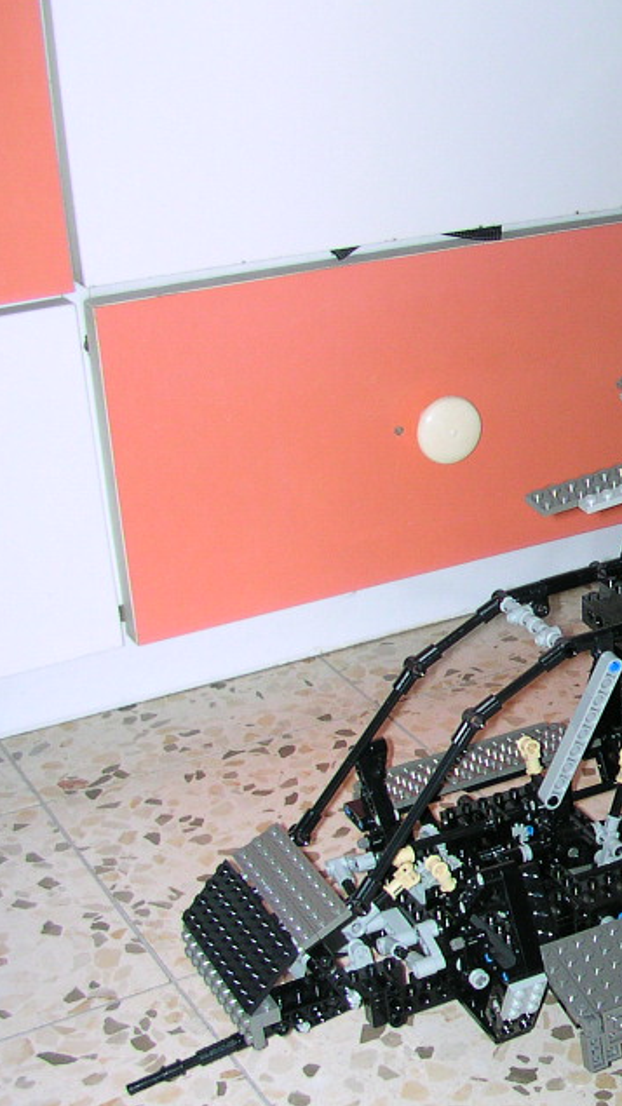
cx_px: 826
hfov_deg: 17.3
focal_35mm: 65
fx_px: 1907
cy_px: 646
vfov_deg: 32.3
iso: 100
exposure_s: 1/60
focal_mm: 5.6
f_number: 2.7
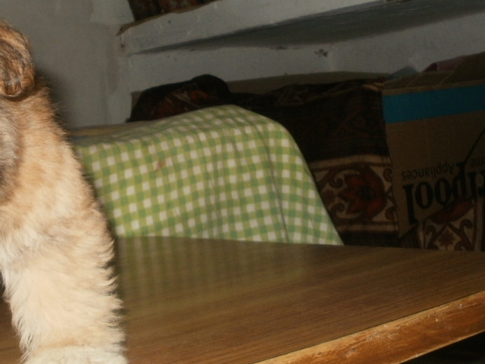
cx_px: 161
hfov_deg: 27.2
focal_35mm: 71
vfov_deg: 20.6
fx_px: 995
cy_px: 108
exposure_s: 1/30
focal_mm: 6.3
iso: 125
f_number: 3.5
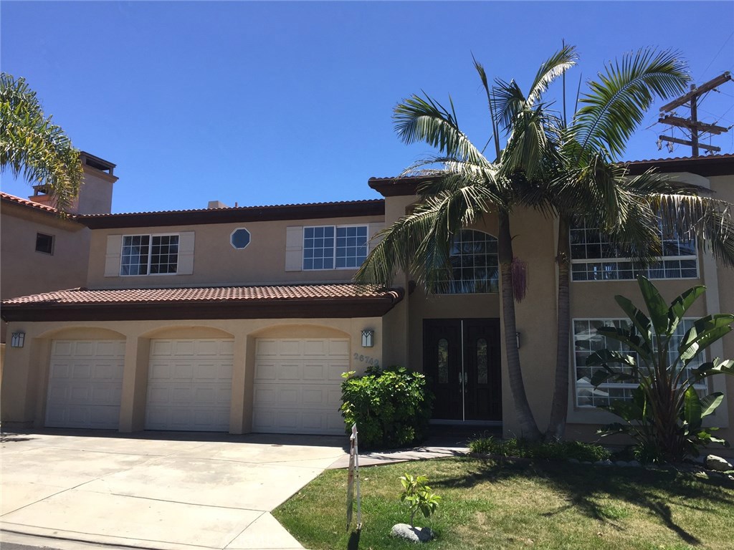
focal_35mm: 29
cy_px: 275
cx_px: 367
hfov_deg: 61.7
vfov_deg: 48.2
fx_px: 615
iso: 32
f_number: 2.2
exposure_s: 1/1319
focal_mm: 4.15
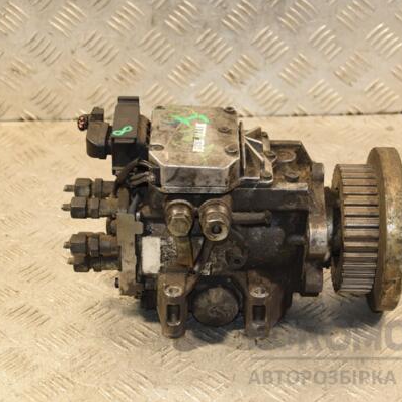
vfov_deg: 20.0
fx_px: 1138
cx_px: 229
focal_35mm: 87
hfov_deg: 20.0
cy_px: 200
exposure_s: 1/125
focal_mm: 45
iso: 800
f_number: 4.8
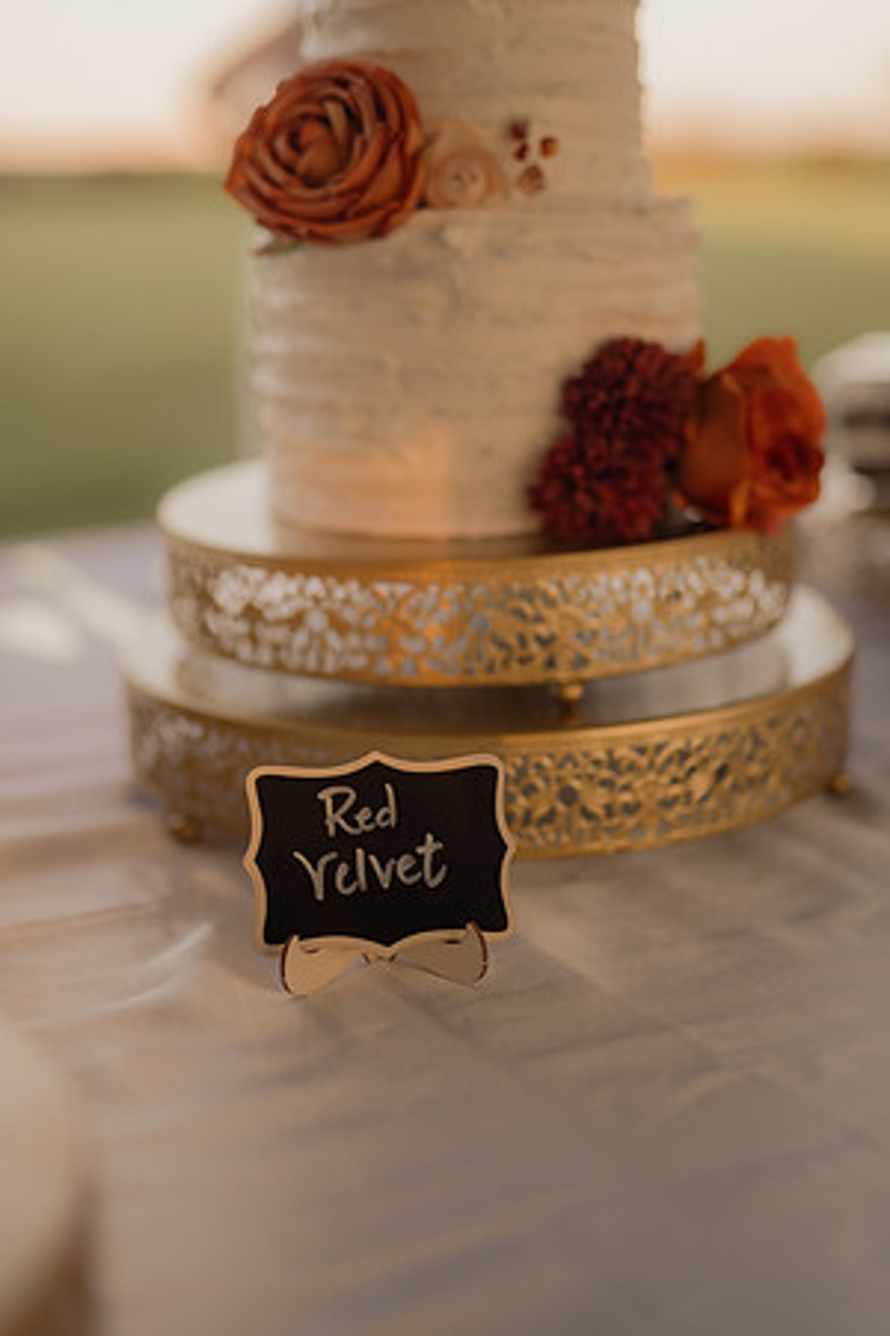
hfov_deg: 27.0
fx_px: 1854
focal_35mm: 50
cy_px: 668
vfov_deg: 39.6
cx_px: 445
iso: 200
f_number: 2.8
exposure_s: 1/400
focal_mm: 50
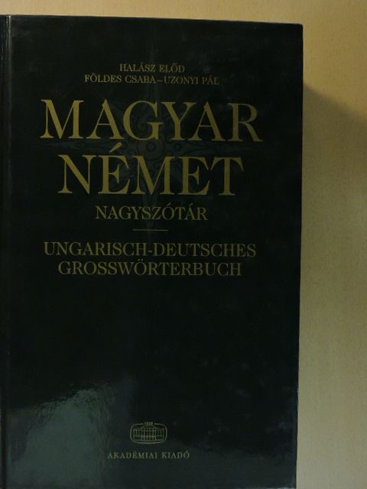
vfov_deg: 52.6
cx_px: 184
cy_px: 244
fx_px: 495
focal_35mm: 35
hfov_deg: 40.7
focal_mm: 6.3
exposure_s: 1/60
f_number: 3.8
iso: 1600
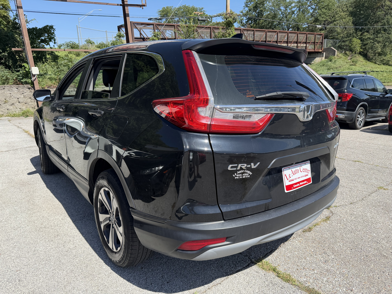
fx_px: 272
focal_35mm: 24
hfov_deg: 71.6
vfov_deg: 56.8
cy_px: 147
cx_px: 196
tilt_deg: -15.4
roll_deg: +2.5
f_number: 1.78
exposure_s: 1/3759
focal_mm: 6.76
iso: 125
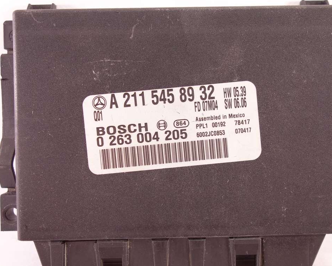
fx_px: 373
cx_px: 176
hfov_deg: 47.9
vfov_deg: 39.2
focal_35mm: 38
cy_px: 133
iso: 250
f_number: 2.5
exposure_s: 1/30
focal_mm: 10.4
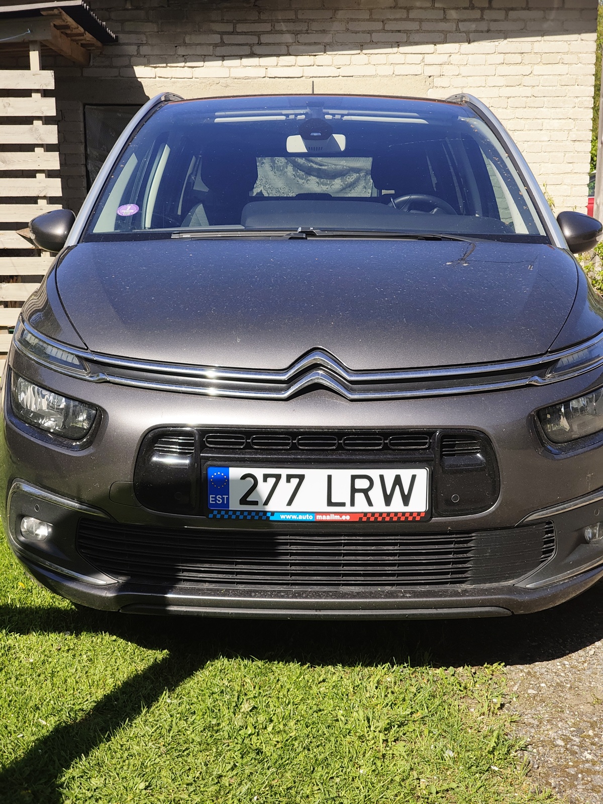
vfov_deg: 38.2
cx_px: 302
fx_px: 1161
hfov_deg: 29.1
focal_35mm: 50
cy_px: 402
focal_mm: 7.1
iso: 198
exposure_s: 1/2481
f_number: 2
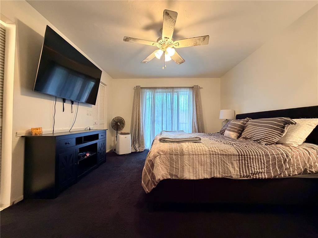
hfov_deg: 102.1
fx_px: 129
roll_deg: +0.5
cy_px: 119
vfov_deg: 85.7
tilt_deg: +0.3
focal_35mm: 14
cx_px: 159
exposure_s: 1/60
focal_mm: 2.22
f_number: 2.2
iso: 640
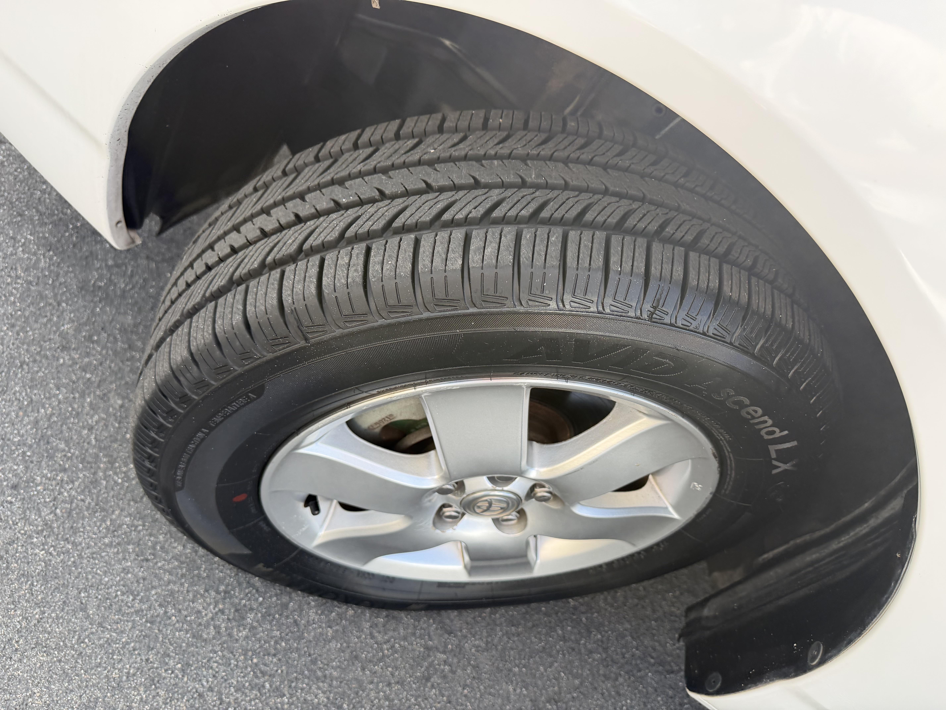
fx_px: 656
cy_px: 355
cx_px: 473
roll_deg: -41.4
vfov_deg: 56.8
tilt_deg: -41.7
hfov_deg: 71.6
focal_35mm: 24
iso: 100
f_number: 1.78
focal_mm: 6.76
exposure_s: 1/822
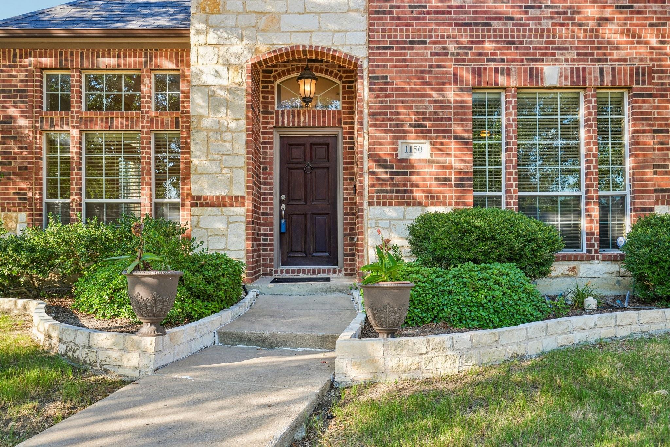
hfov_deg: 63.7
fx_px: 540
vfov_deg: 45.0
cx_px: 335
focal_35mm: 29
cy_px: 224
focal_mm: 29
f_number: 8
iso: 100
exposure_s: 1/30
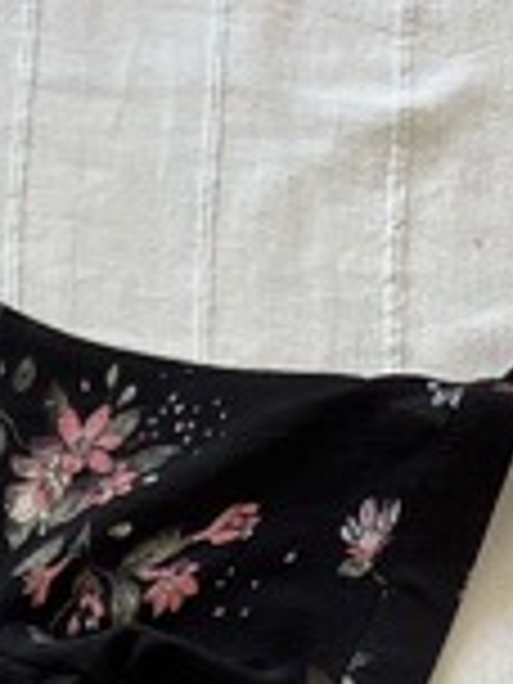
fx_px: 3379
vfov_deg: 9.3
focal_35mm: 171
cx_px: -148
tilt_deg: -79.4
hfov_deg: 8.6
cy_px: 2025
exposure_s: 1/122
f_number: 1.6
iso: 100
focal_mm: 5.1
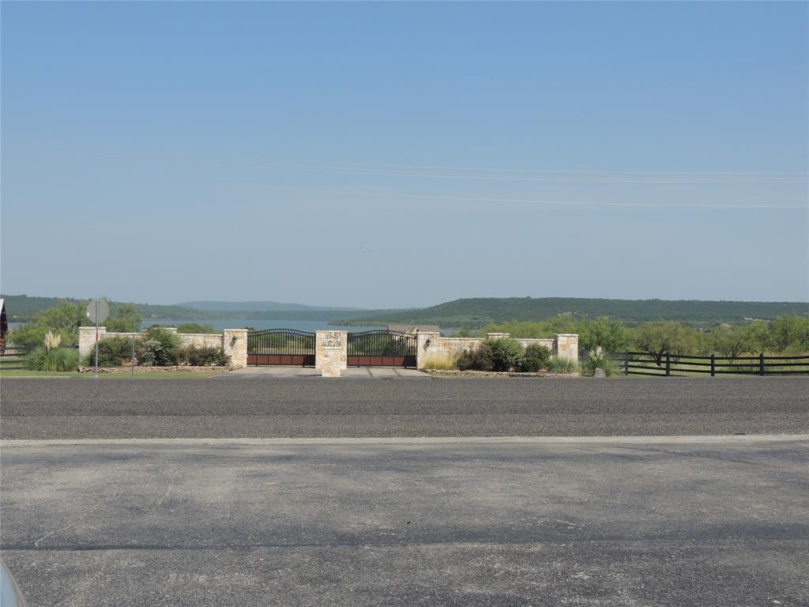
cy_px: 304
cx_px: 404
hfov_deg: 43.9
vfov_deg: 33.6
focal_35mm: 43
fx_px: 1005
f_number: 3.4
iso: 100
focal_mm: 7.6
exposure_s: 1/1250
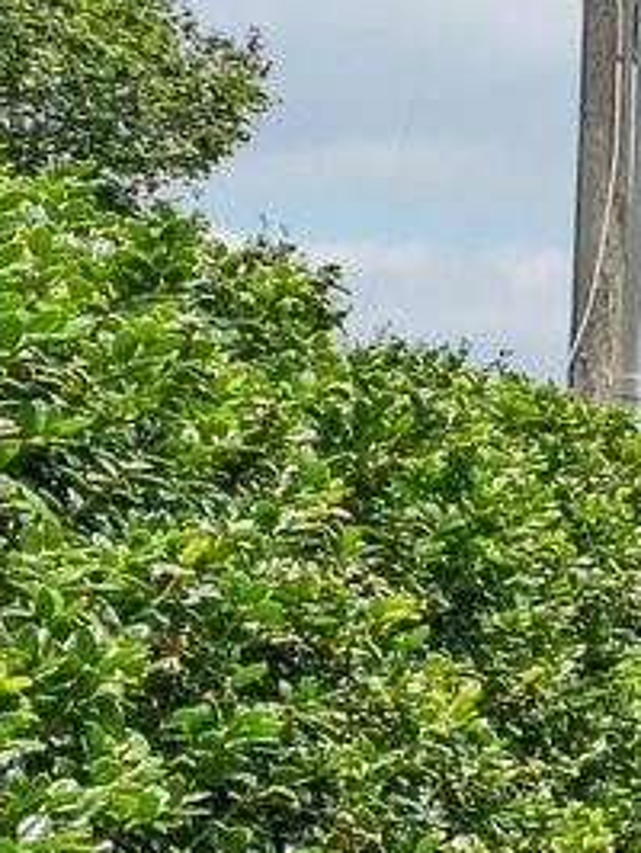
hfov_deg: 7.1
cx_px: 2901
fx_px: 2736
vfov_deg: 17.5
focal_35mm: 111
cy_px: 723
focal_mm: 15
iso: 400
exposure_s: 1/1000
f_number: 8
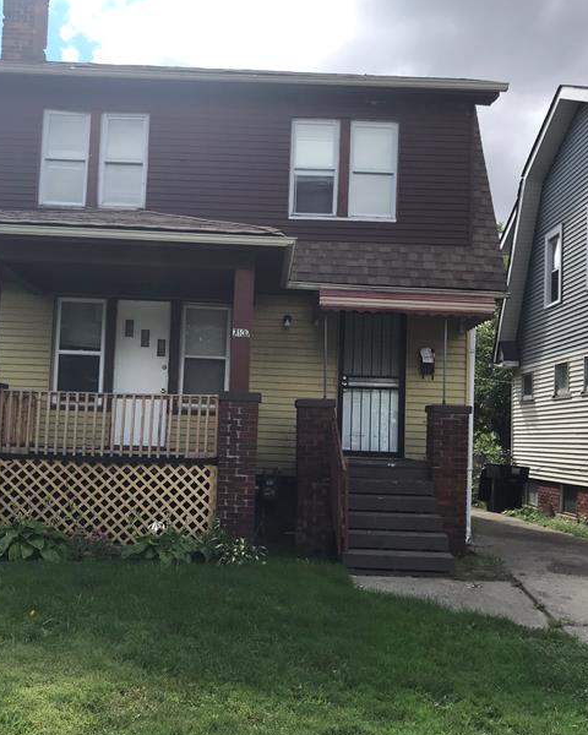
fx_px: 761
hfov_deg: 42.2
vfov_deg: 51.5
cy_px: 388
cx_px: 258
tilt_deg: +4.8
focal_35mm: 35
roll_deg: -1.9
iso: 20
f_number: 1.8
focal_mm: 3.99
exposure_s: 1/1368
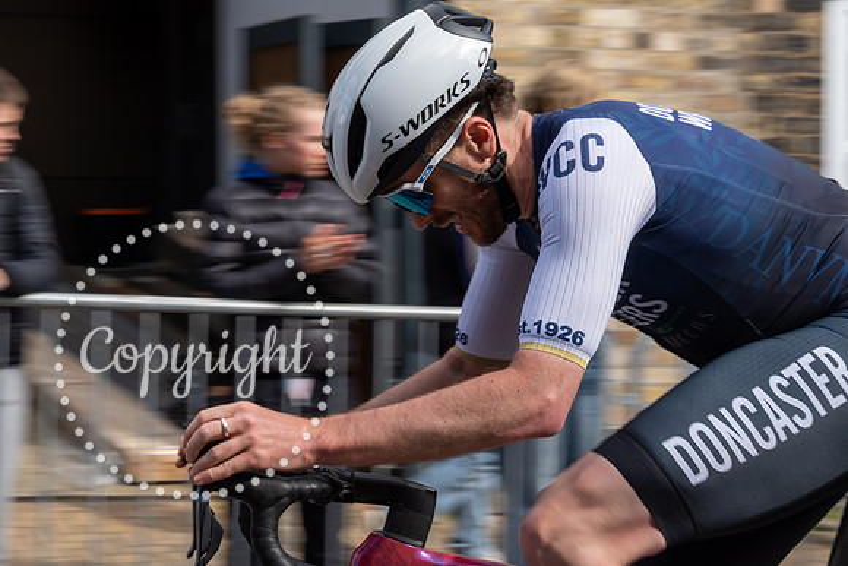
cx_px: 310
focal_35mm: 89
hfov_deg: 22.8
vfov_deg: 15.4
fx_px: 2093
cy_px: 207
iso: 400
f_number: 14
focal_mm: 70
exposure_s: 1/200
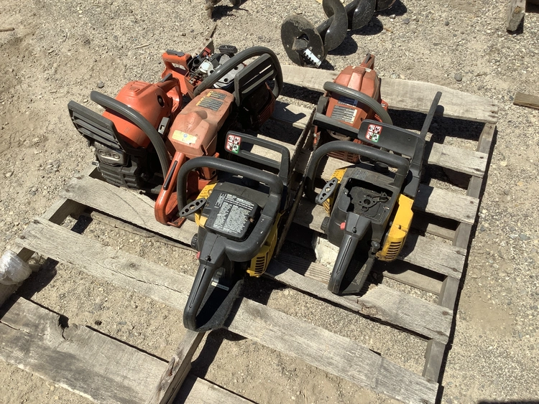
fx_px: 483
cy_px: 202
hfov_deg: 58.3
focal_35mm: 31
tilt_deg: -53.1
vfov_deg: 45.5
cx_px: 270
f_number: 2.4
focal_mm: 3.3
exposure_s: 1/1597
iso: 25
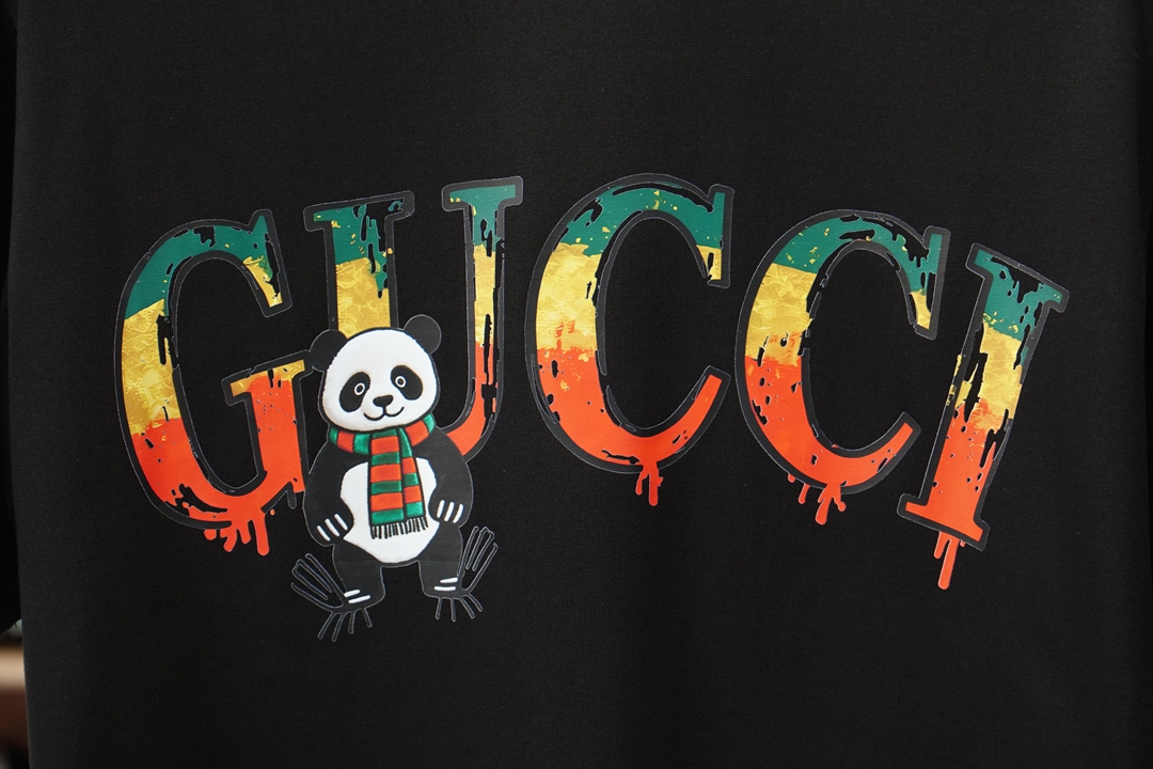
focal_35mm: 96
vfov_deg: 14.3
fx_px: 3074
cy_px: 384
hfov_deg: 21.2
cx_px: 576
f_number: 4
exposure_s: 1/125
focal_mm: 64
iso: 500
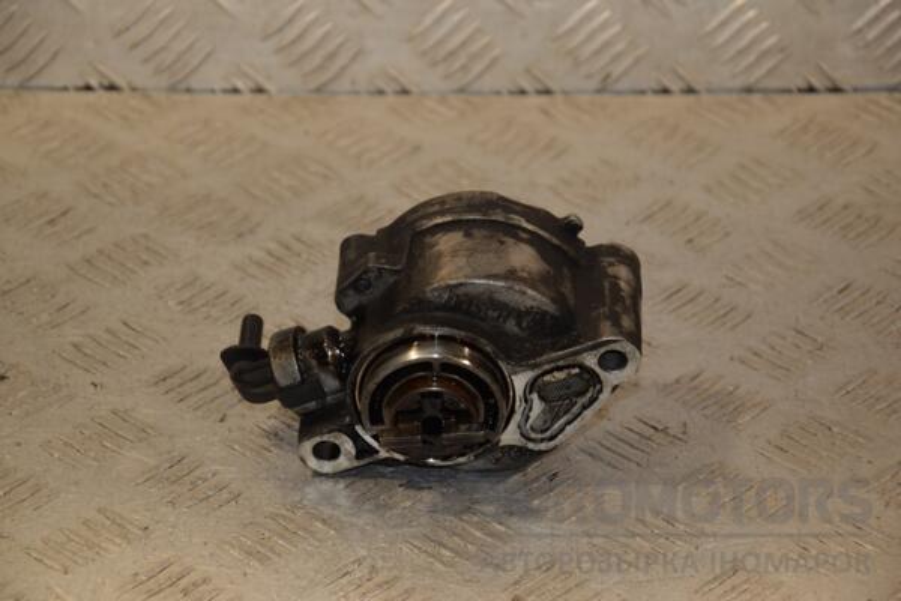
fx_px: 3191
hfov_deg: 16.1
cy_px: 300
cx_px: 450
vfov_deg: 10.8
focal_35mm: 128
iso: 800
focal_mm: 85
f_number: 6.3
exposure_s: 1/200
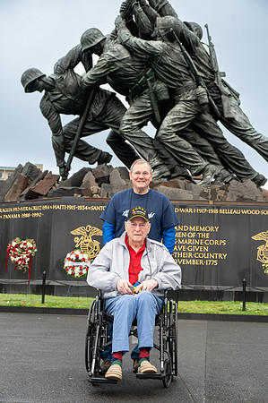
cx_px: 134
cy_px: 202
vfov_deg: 36.3
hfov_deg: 24.6
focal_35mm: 55
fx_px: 616
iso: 320
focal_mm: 55
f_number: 6.3
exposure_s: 1/100
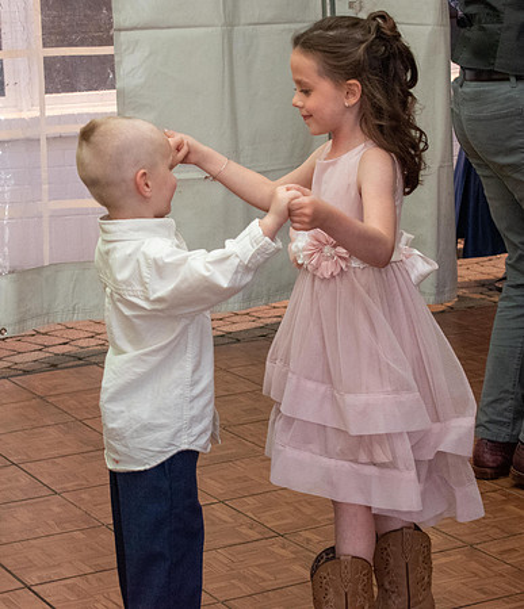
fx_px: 1826
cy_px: 286
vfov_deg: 18.9
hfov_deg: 16.3
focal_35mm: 98
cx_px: 245
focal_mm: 45
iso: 3200
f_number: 5
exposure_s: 1/60
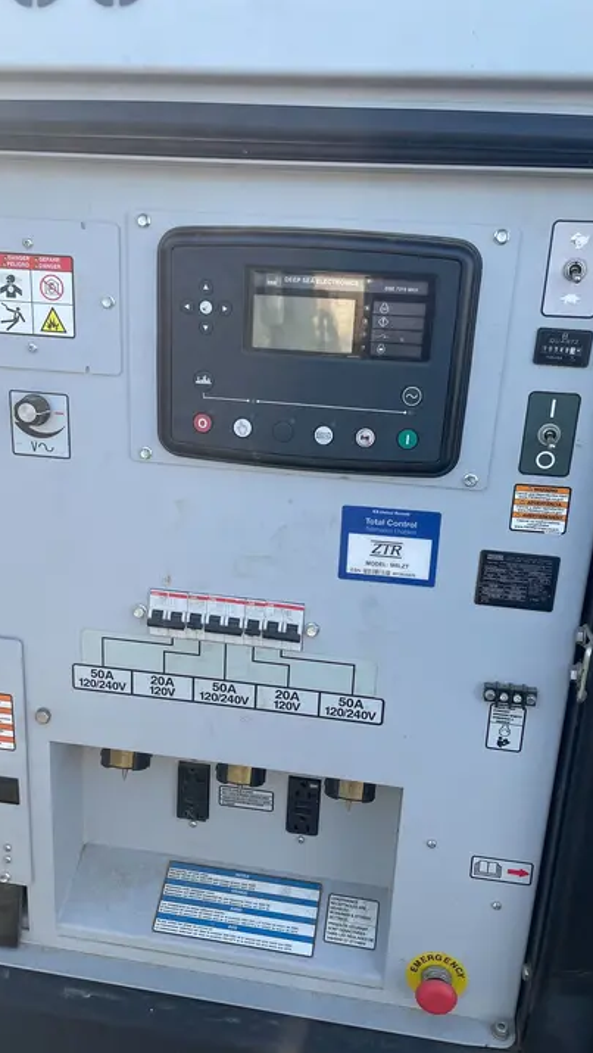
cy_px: 538
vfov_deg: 66.1
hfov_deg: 40.2
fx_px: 810
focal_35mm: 29
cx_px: 285
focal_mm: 4.2
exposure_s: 1/558
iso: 50
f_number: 1.6
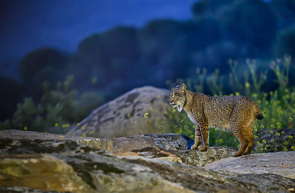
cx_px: 145
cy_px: 103
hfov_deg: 9.3
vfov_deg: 6.1
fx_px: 1809
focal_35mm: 222
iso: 3200
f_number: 2.8
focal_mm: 175
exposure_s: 1/250
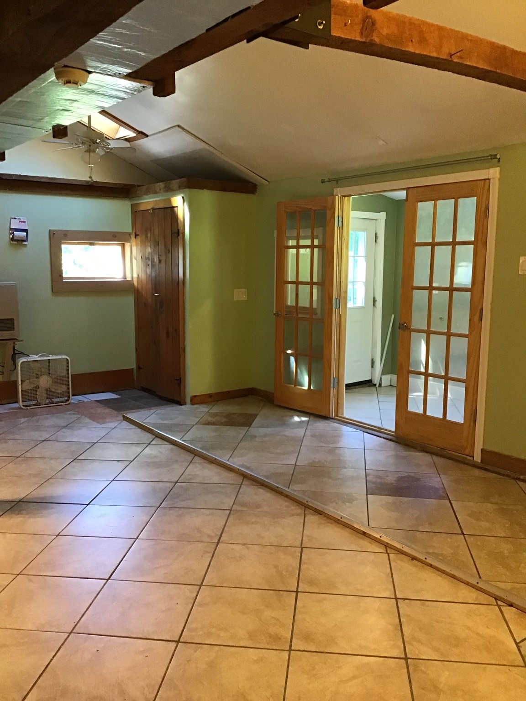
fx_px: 628
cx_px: 263
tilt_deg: -9.1
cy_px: 350
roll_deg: -0.4
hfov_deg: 45.4
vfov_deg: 58.4
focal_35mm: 31
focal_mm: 3.3
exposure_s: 1/30
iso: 160
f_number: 2.4
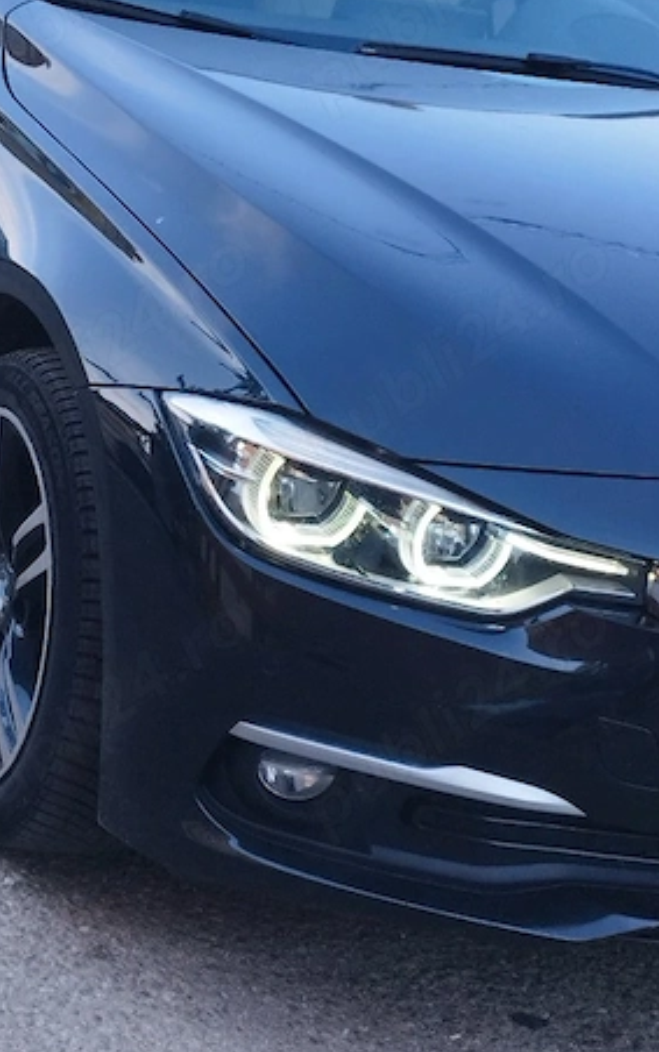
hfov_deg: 28.3
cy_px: 410
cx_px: 189
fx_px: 1291
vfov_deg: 44.1
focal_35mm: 45
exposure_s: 1/217
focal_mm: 5.89
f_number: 1.89
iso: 50
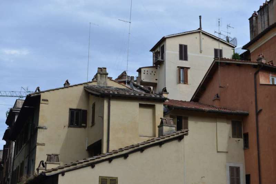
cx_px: 138
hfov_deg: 32.4
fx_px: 475
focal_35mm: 62
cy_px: 92
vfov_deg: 21.9
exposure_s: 1/200
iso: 125
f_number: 7.1
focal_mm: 62
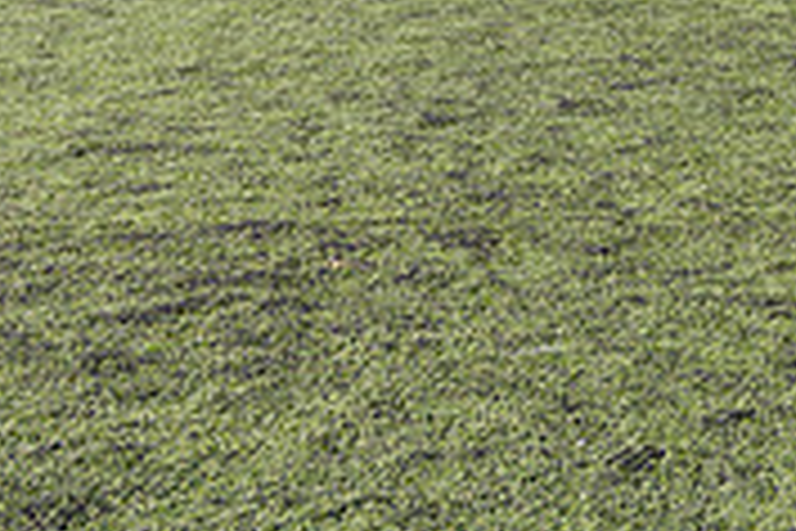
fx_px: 2543
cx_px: 980
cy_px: -295
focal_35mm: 115
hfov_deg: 16.9
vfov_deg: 11.4
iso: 100
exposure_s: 1/320
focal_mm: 35
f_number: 5.6
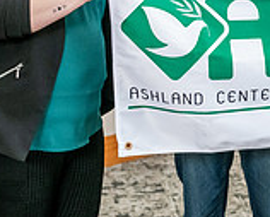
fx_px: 1433
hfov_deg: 10.6
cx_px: 306
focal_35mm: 179
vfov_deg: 8.5
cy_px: -85
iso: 1600
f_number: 3.5
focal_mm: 52
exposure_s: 1/160
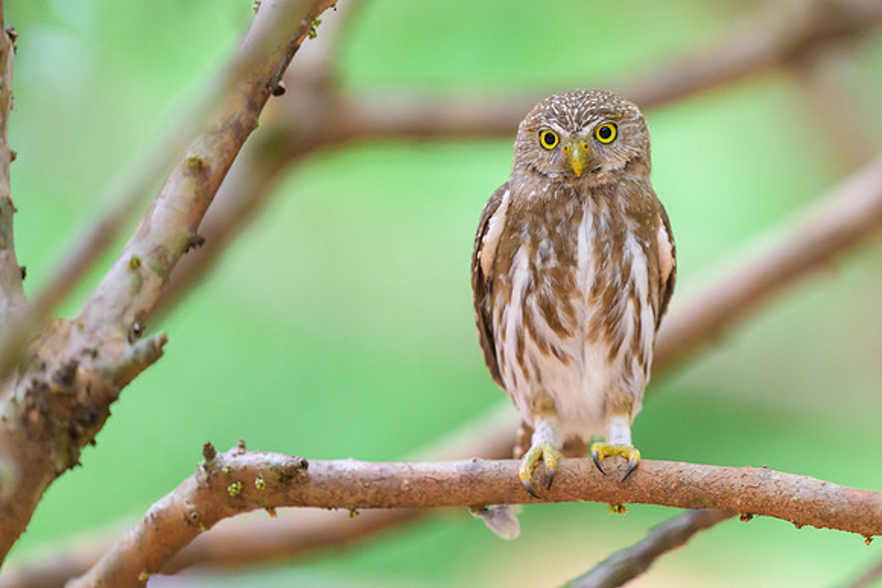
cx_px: 633
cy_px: 252
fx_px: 14072
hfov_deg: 3.6
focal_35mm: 574
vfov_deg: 2.4
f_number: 2.8
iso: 2000
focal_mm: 400
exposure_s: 1/1250
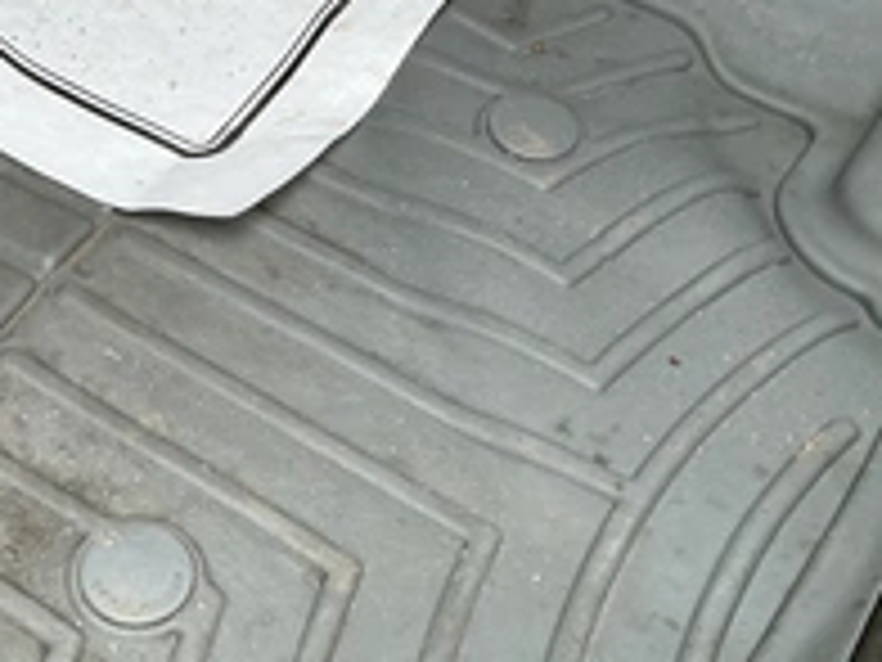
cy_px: 401
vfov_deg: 25.6
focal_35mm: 57
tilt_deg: -54.7
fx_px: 1452
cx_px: 256
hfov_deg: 33.3
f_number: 1.8
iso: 32
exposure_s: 1/122
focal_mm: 3
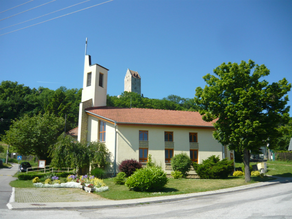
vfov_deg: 42.9
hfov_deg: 55.4
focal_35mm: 33
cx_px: 146
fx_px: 278
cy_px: 110
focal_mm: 5.5
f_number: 8
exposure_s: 1/160
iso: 100
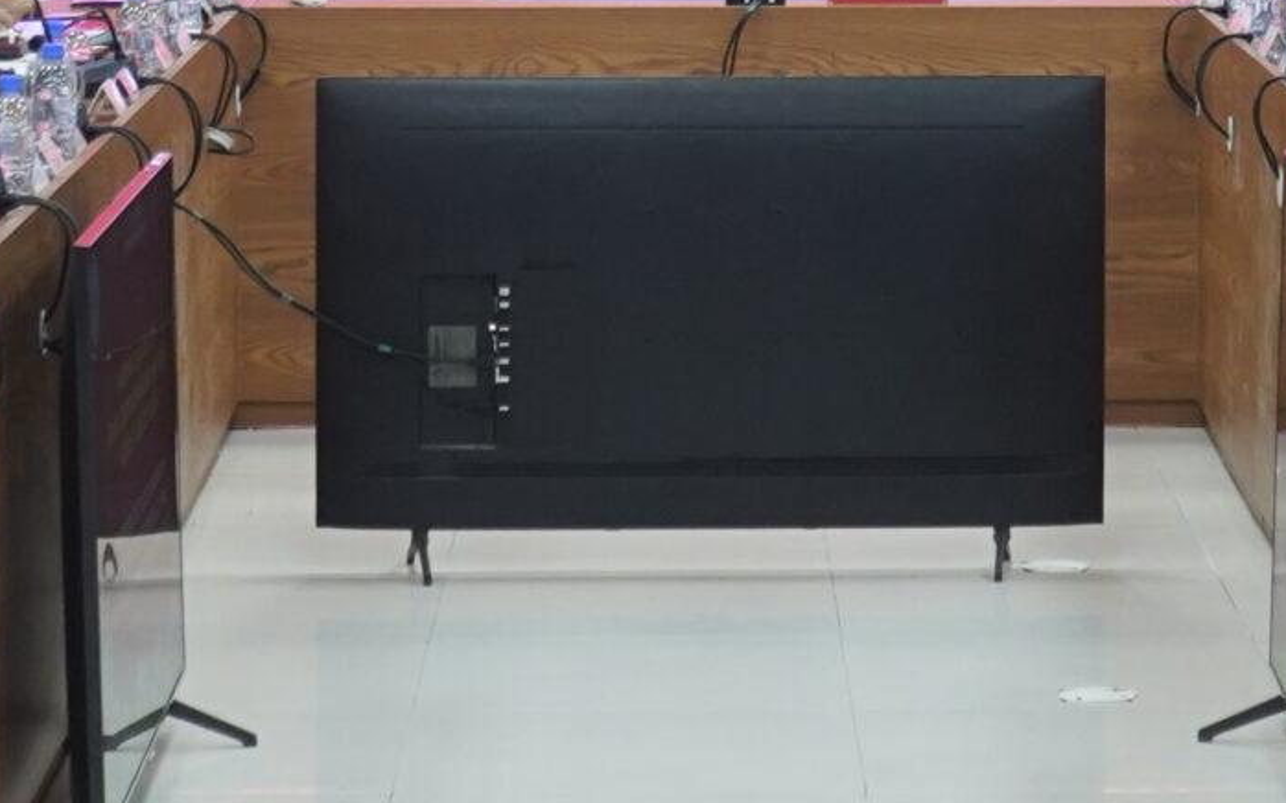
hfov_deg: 12.2
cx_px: 748
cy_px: -218
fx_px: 6027
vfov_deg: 7.5
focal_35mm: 172
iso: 1250
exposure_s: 1/80
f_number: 4.5
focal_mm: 31
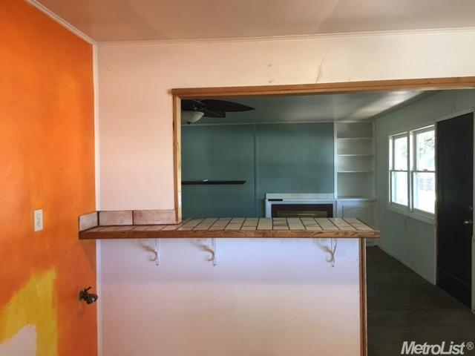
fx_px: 398
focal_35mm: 29
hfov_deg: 61.7
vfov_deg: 48.2
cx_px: 238
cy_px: 178
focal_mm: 4.15
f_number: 2.2
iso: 125
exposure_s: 1/30
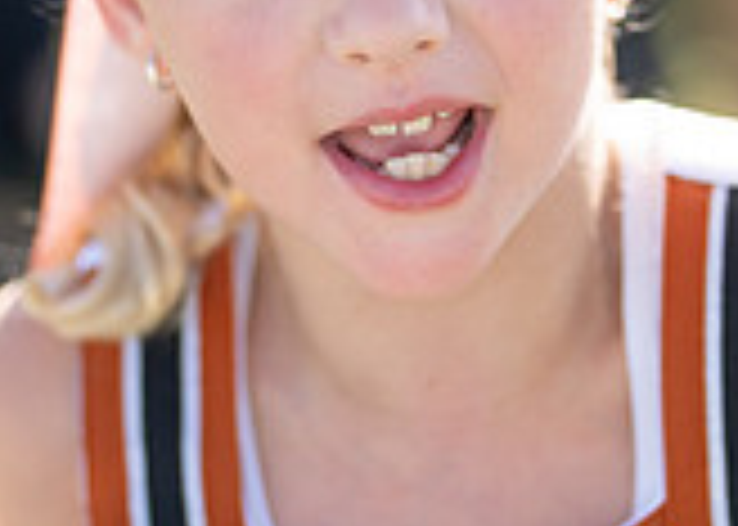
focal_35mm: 206
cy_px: 78
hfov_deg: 9.8
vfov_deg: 7.0
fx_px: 4316
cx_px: 339
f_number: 1.2
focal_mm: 50
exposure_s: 1/4000
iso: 100
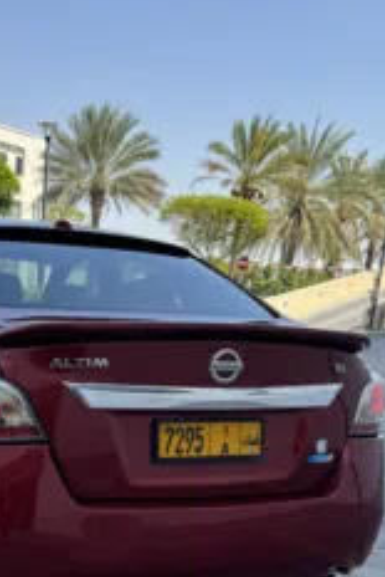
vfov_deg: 42.9
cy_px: 478
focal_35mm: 43
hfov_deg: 30.0
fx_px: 689
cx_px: 45
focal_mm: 6.76
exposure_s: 1/1678
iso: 80
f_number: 1.78
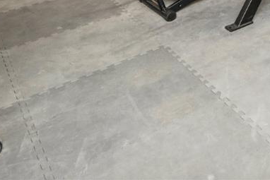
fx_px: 413
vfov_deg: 17.8
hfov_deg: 29.3
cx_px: 351
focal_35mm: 55
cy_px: -172
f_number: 5.6
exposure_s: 1/100
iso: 800
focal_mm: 14
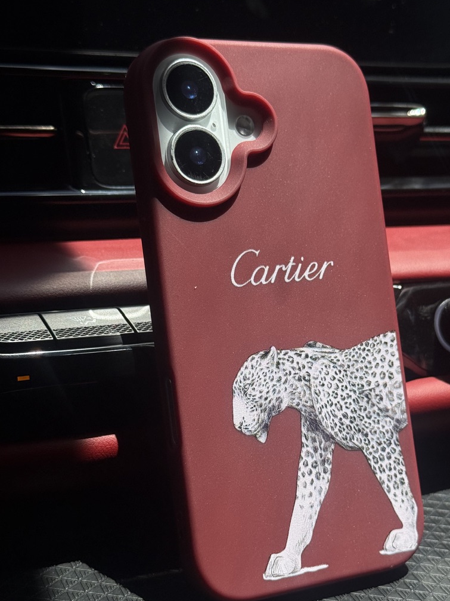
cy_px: 335
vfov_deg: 31.7
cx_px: 281
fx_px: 1058
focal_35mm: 61
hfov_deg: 24.0
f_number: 1.78
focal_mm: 6.76
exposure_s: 1/4098
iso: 64
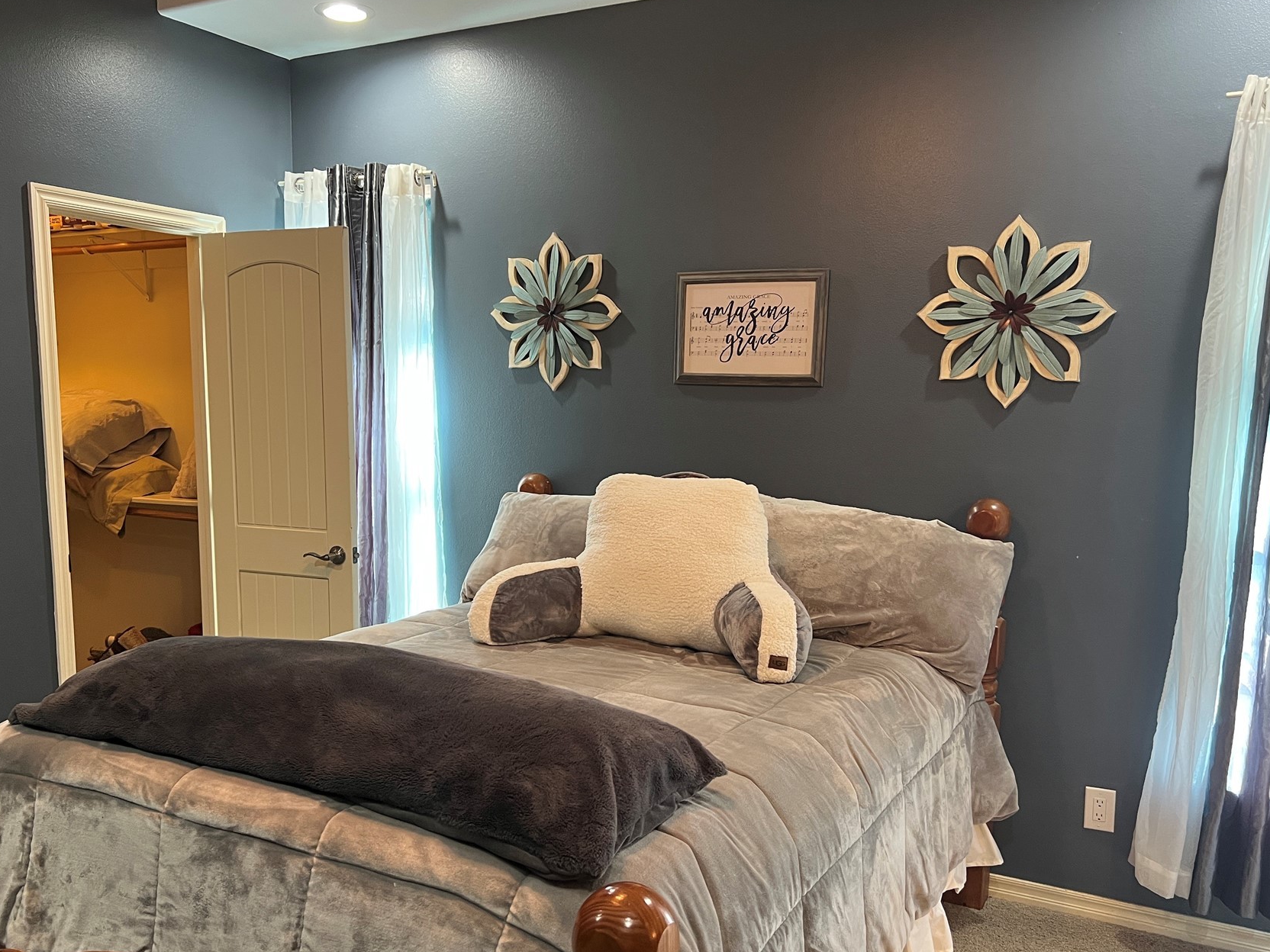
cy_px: 539
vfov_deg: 46.7
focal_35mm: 30
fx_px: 1101
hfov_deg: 60.0
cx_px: 614
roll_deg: -0.2
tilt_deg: -7.3
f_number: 1.5
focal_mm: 5.7
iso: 200
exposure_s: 1/60
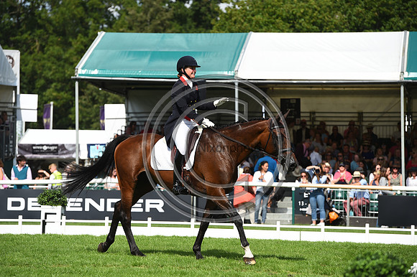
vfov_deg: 7.4
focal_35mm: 185
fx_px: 2142
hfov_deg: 11.1
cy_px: 138
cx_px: 208
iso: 200
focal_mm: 185
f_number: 6.3
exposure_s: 1/1250
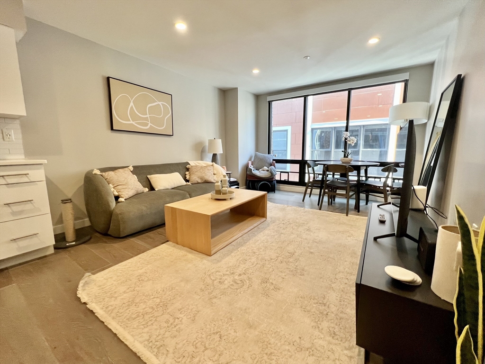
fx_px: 182
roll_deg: +3.1
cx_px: 242
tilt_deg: -10.0
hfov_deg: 106.2
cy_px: 182
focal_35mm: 13
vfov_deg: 89.9
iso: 250
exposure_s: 1/120
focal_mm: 1.57
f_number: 1.8
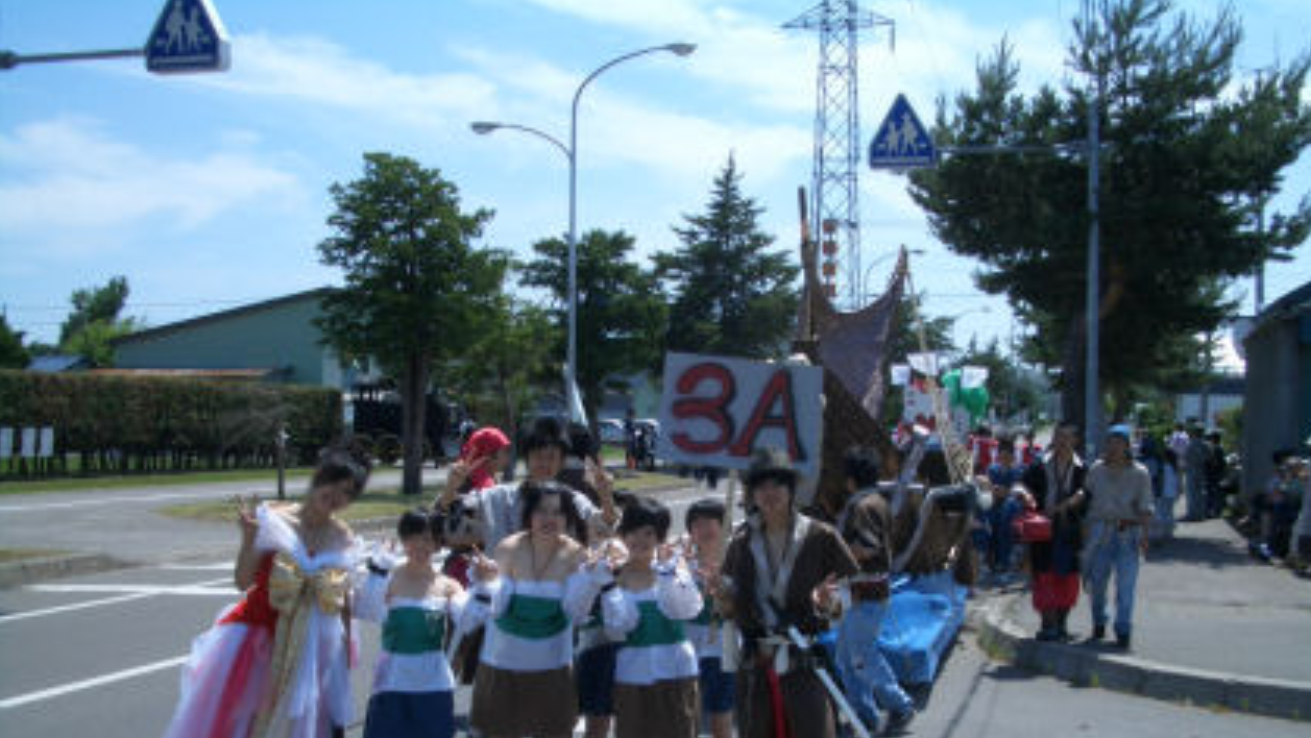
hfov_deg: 45.5
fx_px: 1565
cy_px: 489
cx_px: 657
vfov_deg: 26.4
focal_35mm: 45
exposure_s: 1/640
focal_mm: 6.8
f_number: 4.6
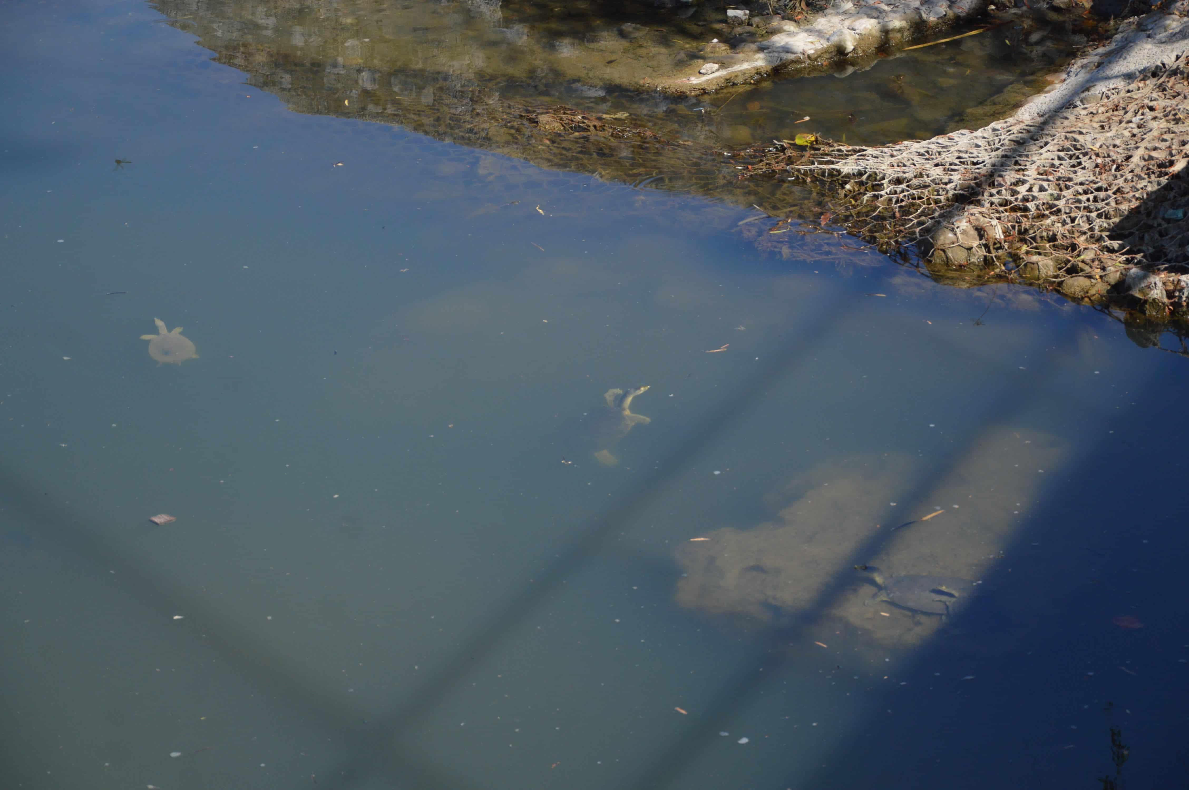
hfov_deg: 17.1
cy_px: 395
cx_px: 594
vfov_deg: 11.4
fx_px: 3960
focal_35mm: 120
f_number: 5.3
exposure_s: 1/1250
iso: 400
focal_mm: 80
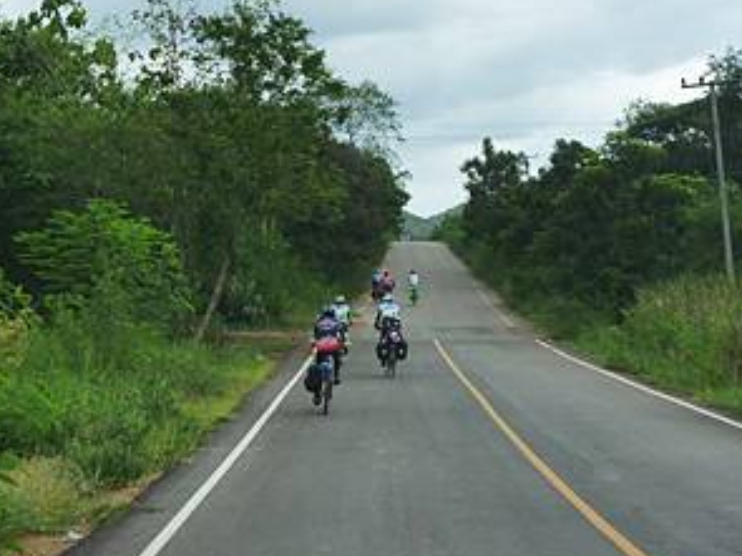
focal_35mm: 76
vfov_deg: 19.3
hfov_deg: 25.6
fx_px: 1628
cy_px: 179
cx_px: 292
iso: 125
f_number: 3.3
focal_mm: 4.9
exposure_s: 1/800
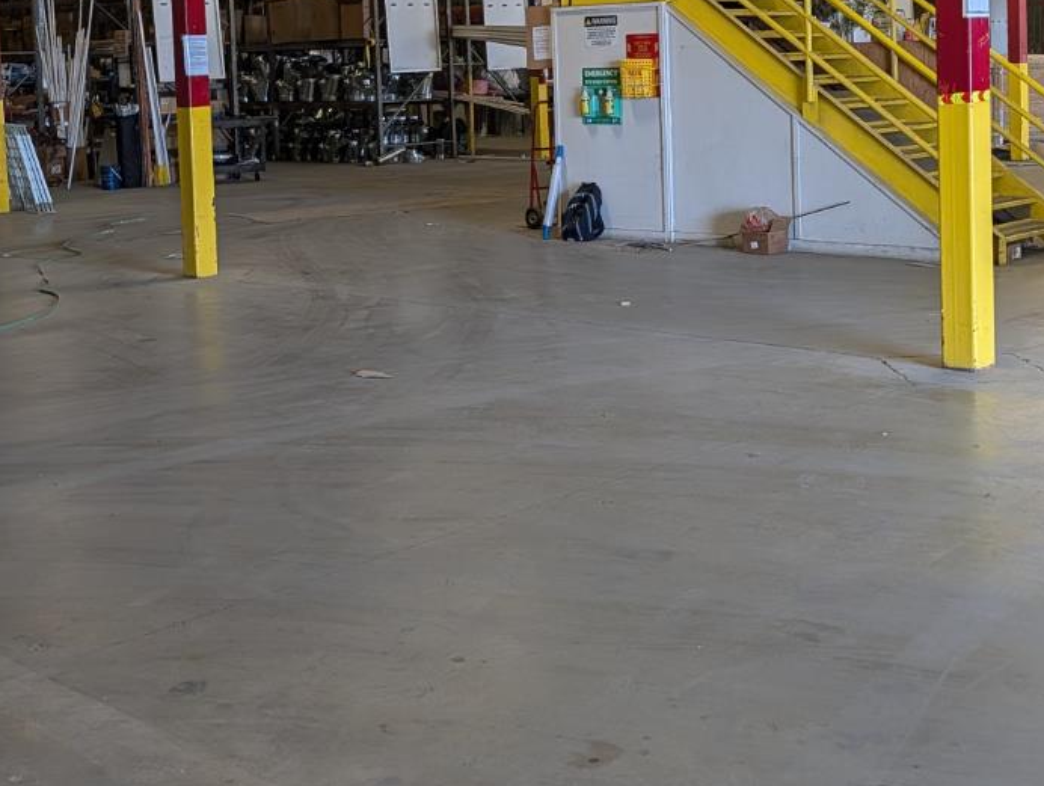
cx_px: 540
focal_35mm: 52
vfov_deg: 27.4
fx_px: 1570
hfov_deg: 36.8
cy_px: 134
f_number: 1.68
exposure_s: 1/120
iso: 81
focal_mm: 6.9
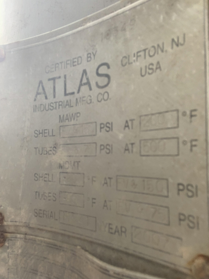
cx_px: 104
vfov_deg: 56.8
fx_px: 258
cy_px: 140
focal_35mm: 32
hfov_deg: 44.2
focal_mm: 2.87
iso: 64
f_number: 2.2
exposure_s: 1/66
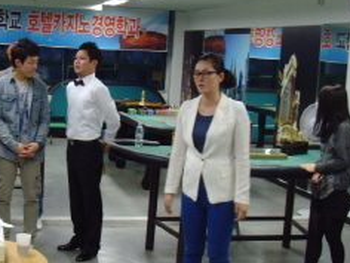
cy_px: 132
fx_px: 667
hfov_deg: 28.9
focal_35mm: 66
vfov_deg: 22.3
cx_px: 83
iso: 200
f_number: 3.5
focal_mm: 6.6
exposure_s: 1/20
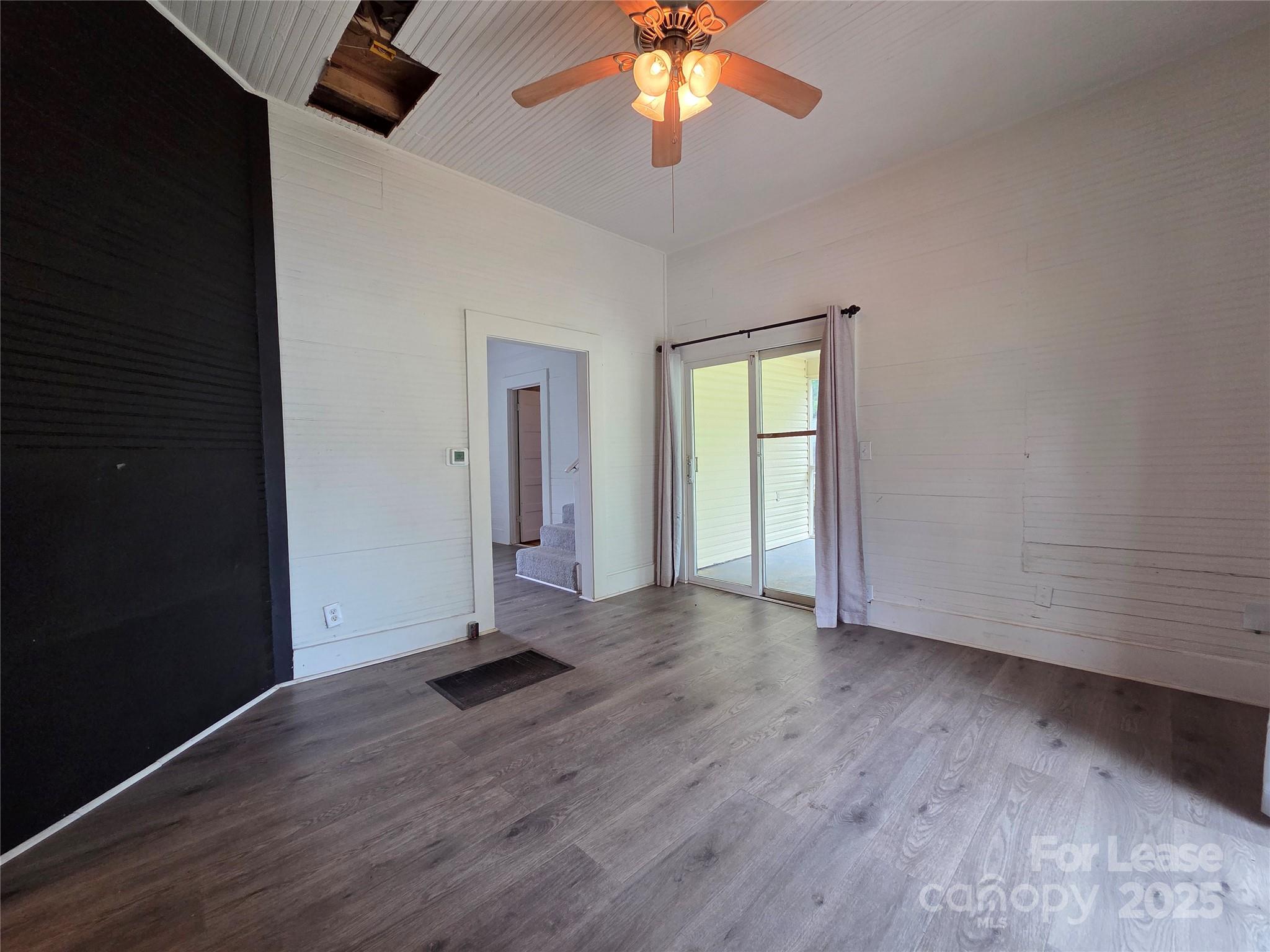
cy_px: 476
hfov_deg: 106.2
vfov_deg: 89.9
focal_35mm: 13
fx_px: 477
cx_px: 635
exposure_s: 1/60
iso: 200
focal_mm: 2.2
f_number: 2.2
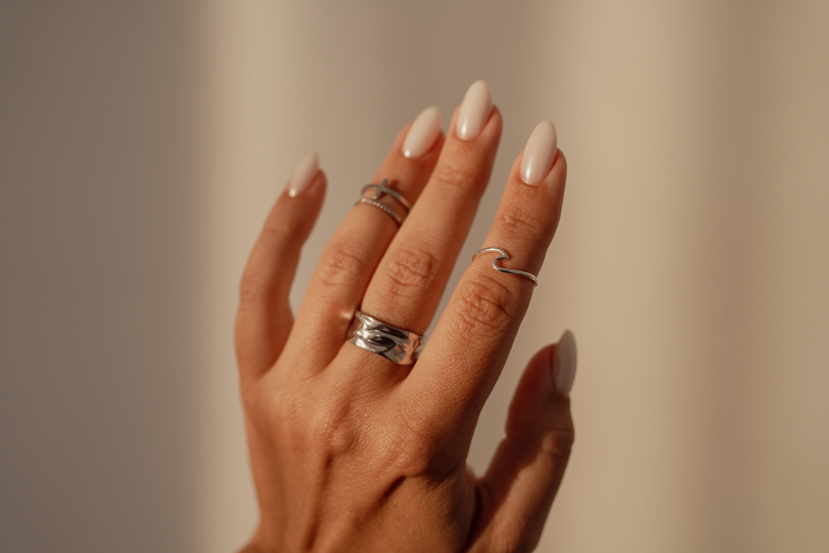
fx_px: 806
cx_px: 414
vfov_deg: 37.9
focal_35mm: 35
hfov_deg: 54.4
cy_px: 276
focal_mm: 35
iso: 160
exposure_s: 1/100
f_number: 3.5
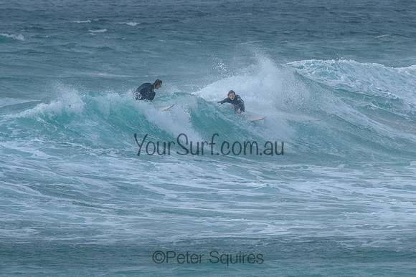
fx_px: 6360
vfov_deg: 2.5
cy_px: 130
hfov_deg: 3.7
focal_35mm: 550
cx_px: 238
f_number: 9
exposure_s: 1/2000
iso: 500
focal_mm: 400
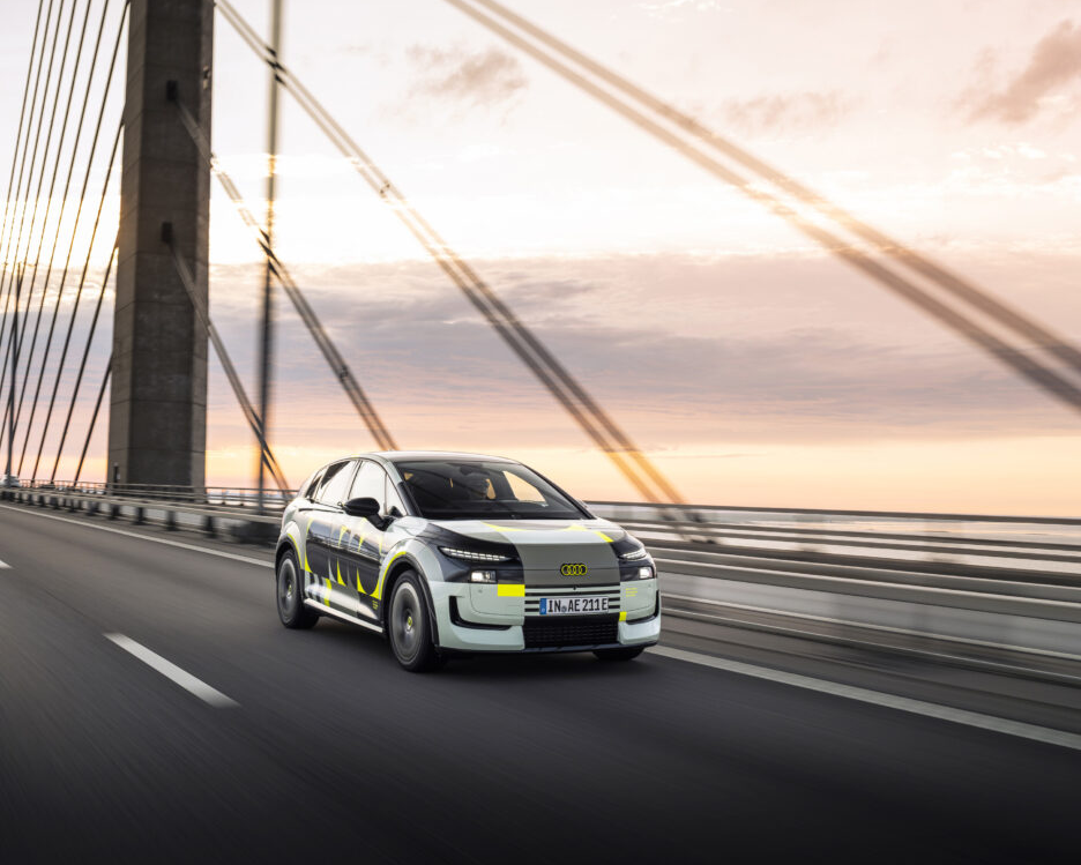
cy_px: 436
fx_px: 1280
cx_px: 464
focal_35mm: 40
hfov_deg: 45.7
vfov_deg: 37.3
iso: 200
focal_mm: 35
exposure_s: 1/30
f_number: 9
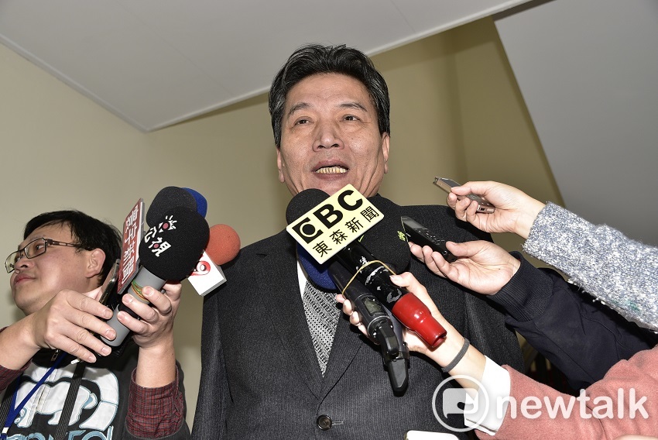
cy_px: 220
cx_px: 329
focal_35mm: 40
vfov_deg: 33.1
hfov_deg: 47.9
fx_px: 741
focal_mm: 27
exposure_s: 1/60
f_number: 5
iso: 200
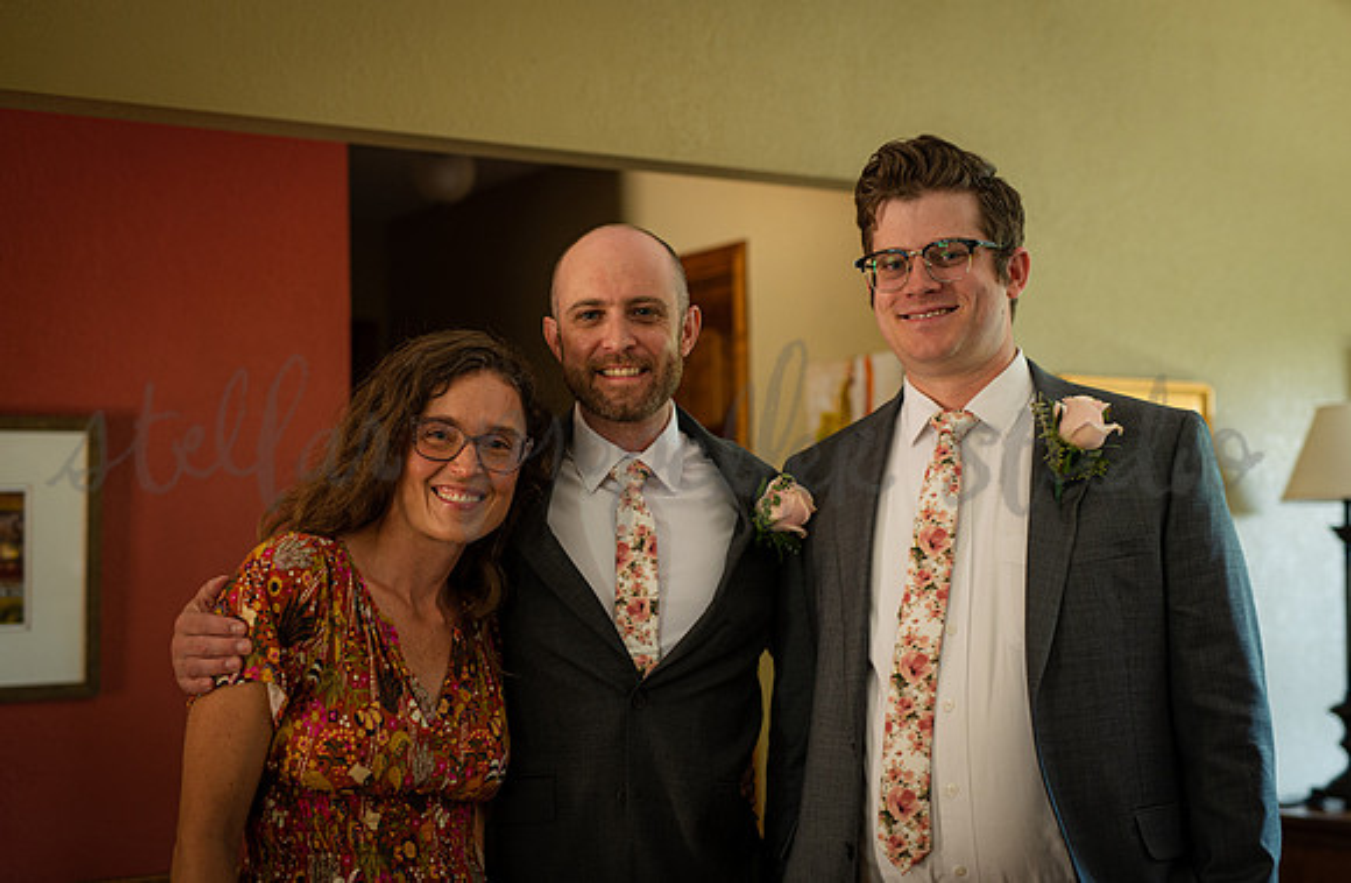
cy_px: 391
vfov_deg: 24.3
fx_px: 2051
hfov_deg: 36.4
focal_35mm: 55
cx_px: 739
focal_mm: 50
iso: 1000
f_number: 2.2
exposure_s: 1/125
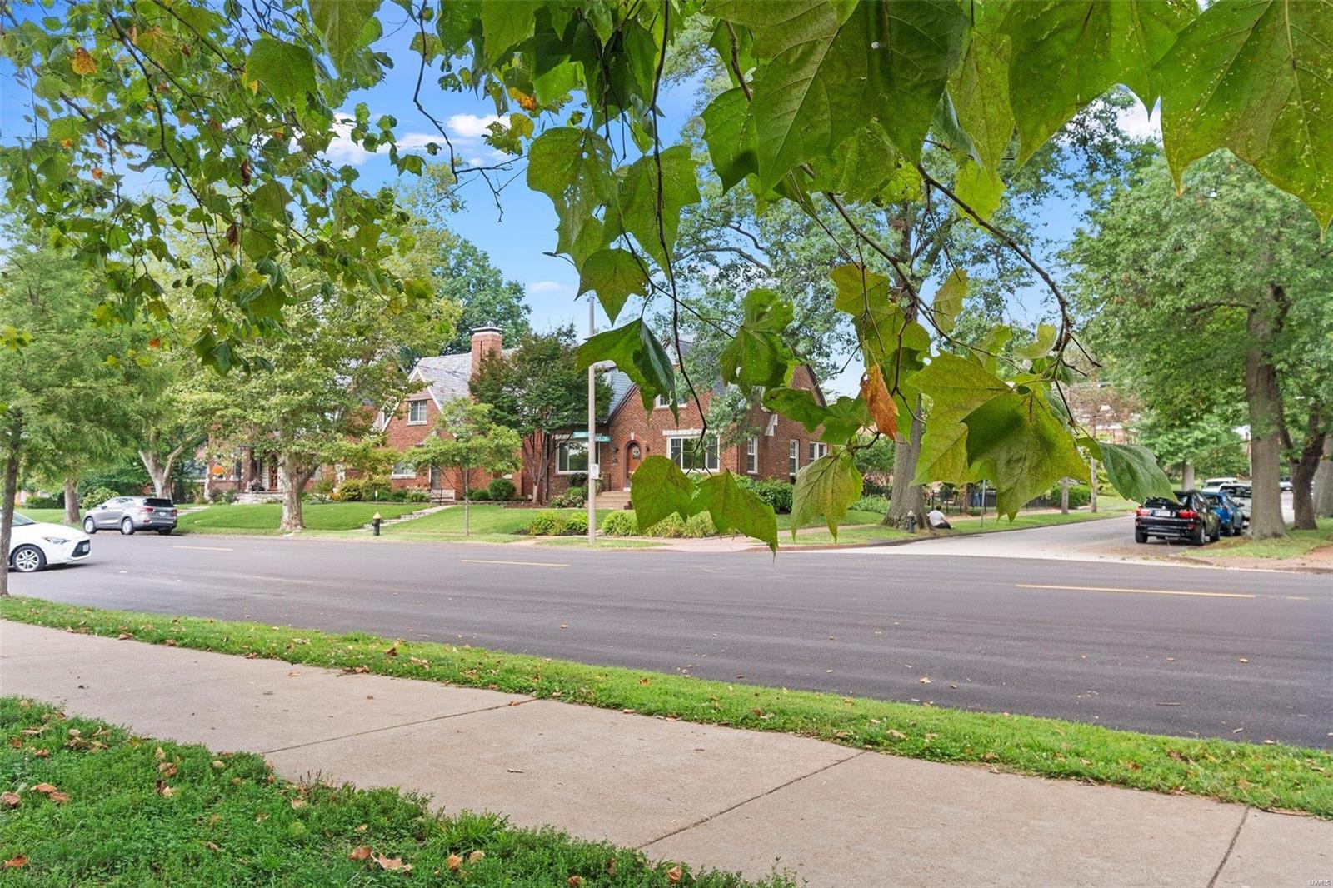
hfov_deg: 69.4
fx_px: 962
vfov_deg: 49.5
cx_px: 666
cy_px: 444
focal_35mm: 26
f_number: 7.1
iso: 400
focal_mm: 17.4
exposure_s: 1/60
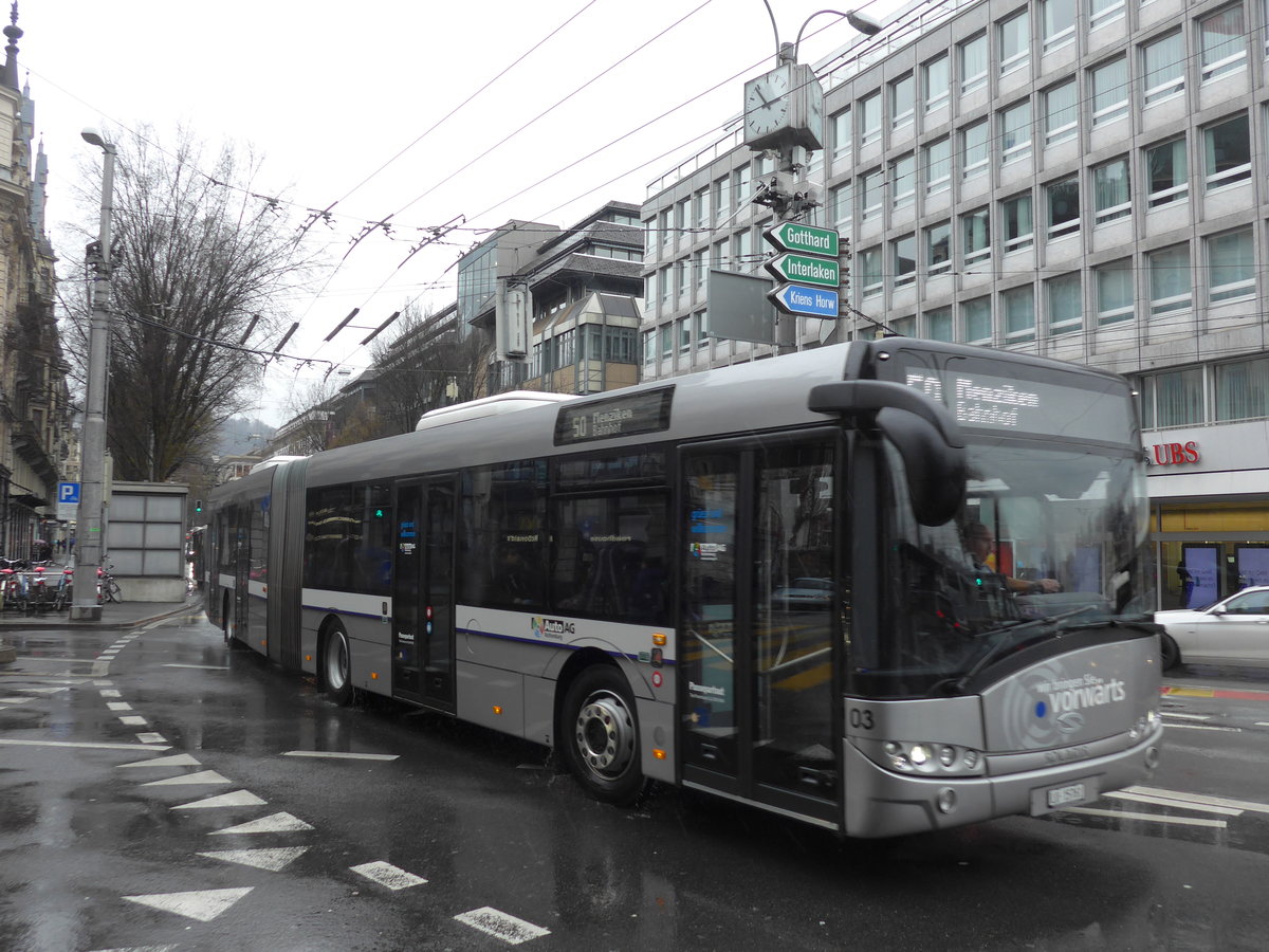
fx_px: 1063
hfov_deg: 61.7
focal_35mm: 29
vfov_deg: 48.2
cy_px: 476
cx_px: 634
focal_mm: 6
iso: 125
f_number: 2.8
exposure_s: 1/250
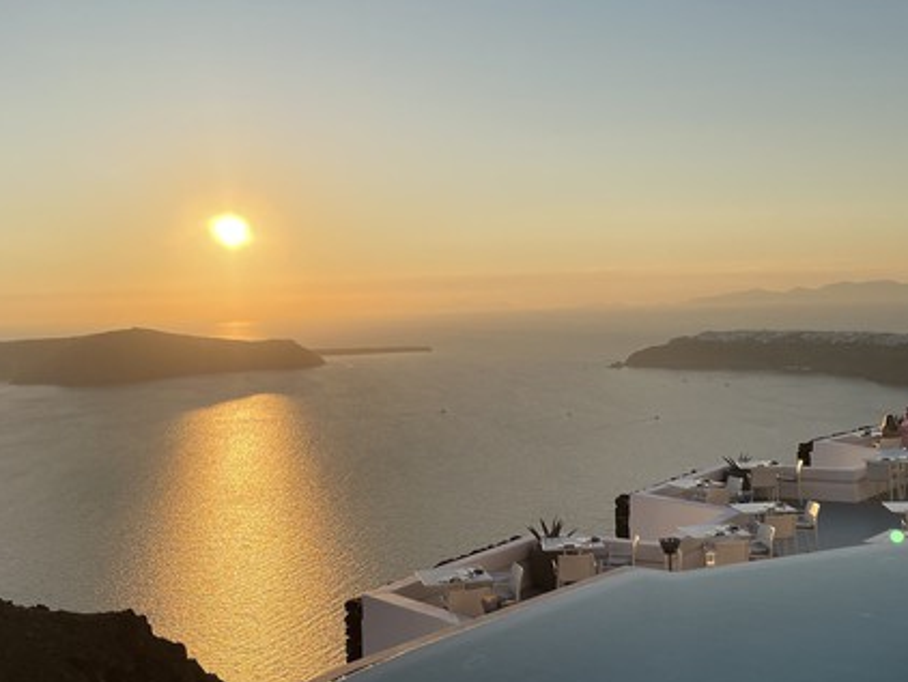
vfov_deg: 32.2
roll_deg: +2.7
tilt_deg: -3.9
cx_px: 570
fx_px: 1181
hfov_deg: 41.7
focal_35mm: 45
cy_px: 392
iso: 32
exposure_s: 1/4464
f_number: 1.6
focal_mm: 4.2
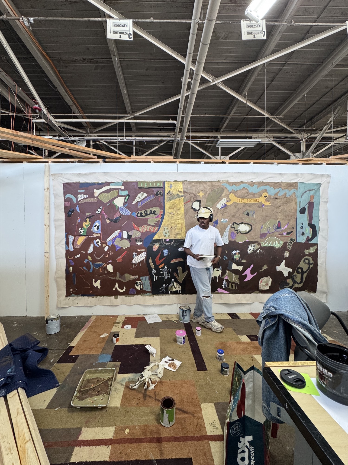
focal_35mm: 14
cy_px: 232
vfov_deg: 102.1
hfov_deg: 85.7
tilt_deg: -0.8
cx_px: 174
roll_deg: -0.8
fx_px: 188
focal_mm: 2.22
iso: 200
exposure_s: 1/60
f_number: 2.2
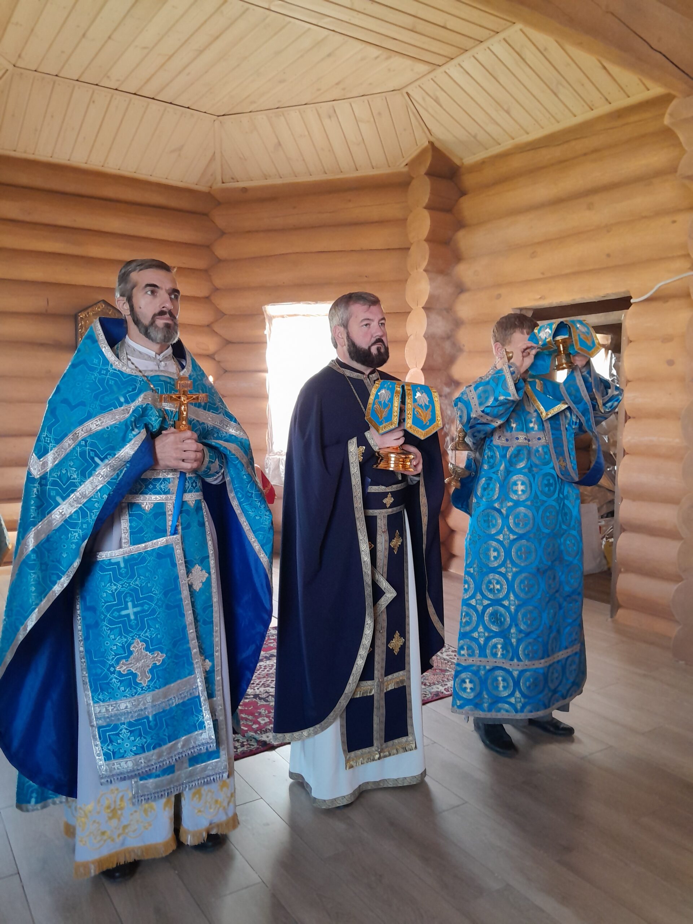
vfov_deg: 67.3
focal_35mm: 26
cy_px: 462
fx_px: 694
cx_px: 346
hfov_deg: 53.1
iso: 250
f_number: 1.8
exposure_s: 1/50
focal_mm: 3.98
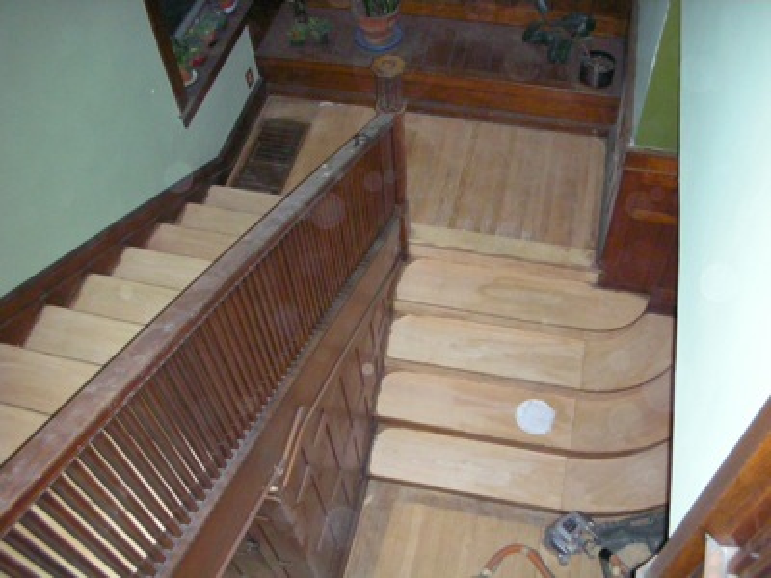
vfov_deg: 40.7
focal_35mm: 35
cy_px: 289
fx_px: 780
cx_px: 386
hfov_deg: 52.6
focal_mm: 5.8
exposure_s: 1/60
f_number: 2.8
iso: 468
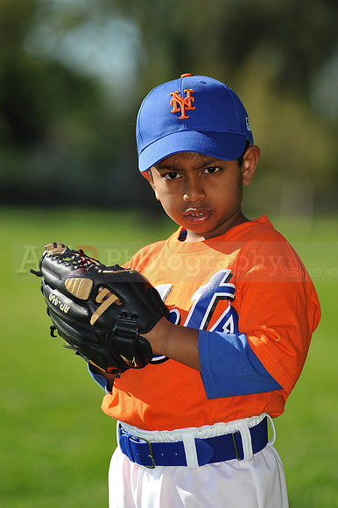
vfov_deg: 11.4
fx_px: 2538
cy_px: 254
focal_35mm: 180
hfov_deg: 7.6
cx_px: 169
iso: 200
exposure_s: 1/1600
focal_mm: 180
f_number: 4
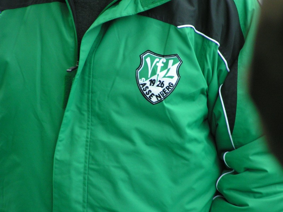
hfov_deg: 5.2
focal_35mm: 380
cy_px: 106
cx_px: 142
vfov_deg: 3.9
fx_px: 3107
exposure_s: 1/60
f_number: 3.5
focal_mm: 58
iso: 200
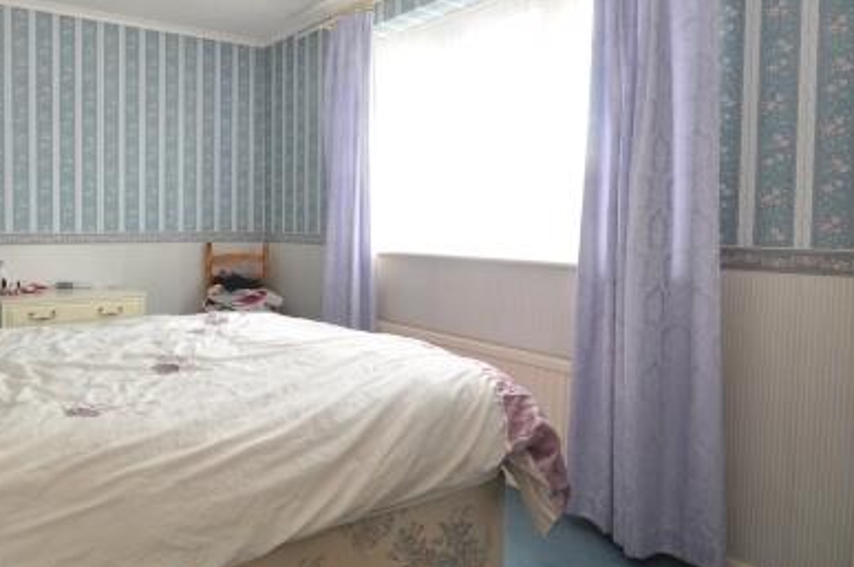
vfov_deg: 52.8
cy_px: 238
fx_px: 569
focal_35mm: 24
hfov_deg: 70.3
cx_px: 245
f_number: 11
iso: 200
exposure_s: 1.3
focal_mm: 10
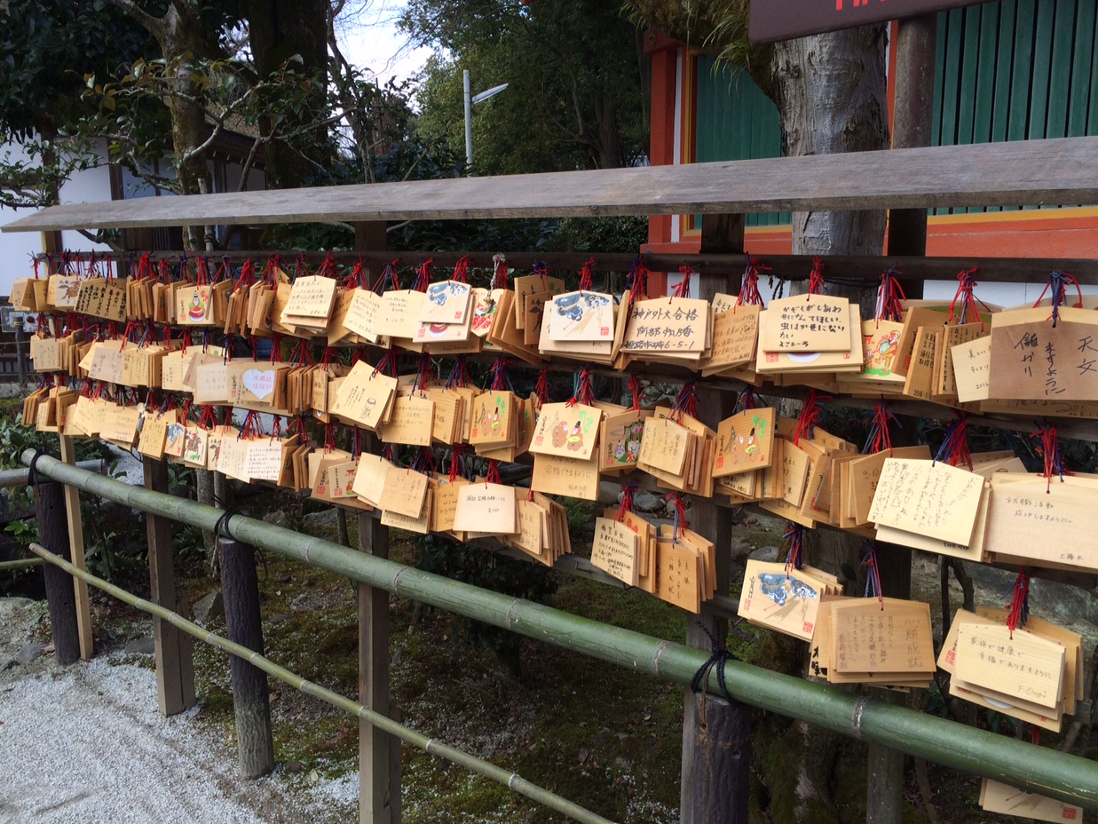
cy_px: 405
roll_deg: -0.9
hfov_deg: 60.0
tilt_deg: -10.0
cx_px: 559
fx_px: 952
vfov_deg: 46.8
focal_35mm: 30
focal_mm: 4.15
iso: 32
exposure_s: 1/483
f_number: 2.2
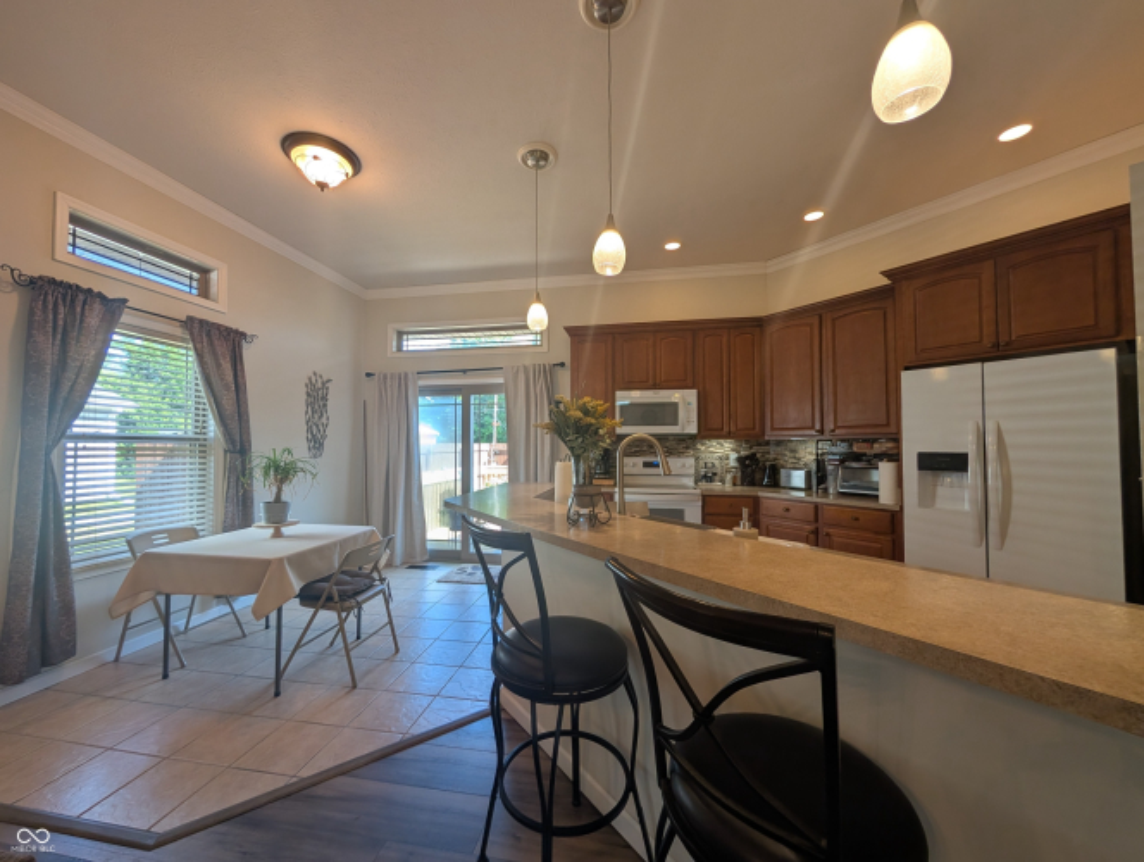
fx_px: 397
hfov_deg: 110.5
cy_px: 431
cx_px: 572
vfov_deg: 94.6
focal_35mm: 12
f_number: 1.7
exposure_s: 1/120
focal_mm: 2.02
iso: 79
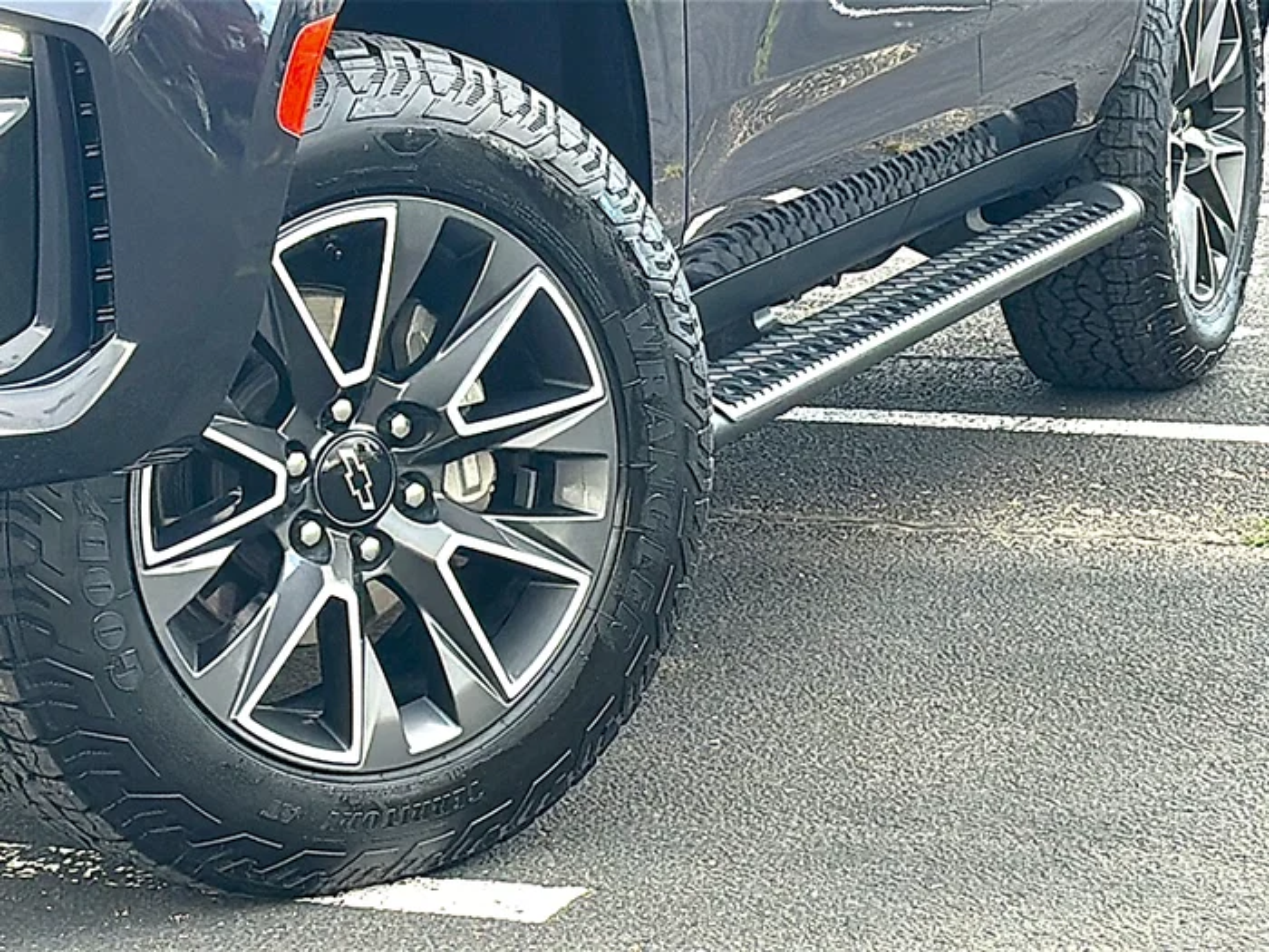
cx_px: 634
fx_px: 3666
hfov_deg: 19.6
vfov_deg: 14.8
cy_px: 476
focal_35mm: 100
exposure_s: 1/229
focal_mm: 6.86
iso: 80
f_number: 1.78
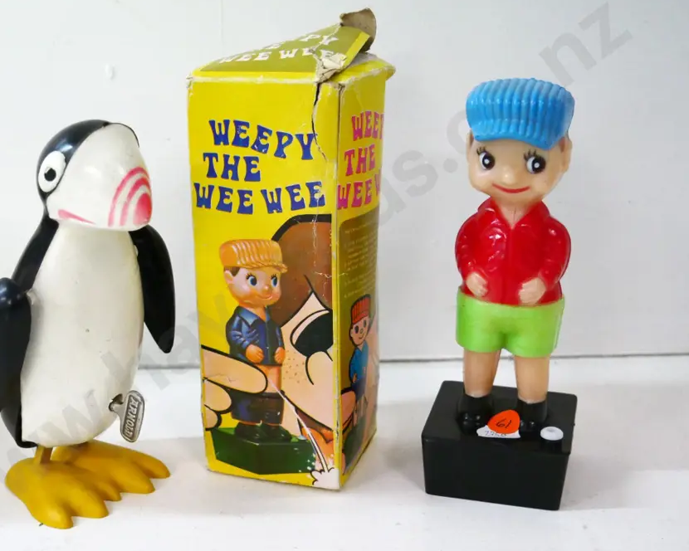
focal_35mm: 53
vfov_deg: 28.6
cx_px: 279
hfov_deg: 35.2
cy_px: 274
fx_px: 1081
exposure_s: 1/250
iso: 3200
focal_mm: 22
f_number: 4.2
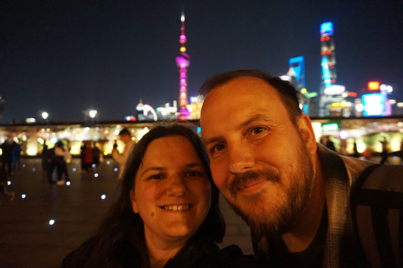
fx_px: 269
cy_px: 134
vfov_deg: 53.1
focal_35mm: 24
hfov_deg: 73.8
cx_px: 202
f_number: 3.5
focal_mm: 16
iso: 3200
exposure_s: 1/40
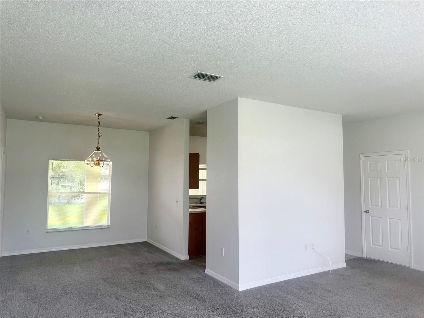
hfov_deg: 71.6
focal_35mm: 24
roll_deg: +0.1
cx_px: 212
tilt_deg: +4.0
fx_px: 294
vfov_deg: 56.8
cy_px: 159
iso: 64
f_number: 1.78
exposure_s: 1/252
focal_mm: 6.76
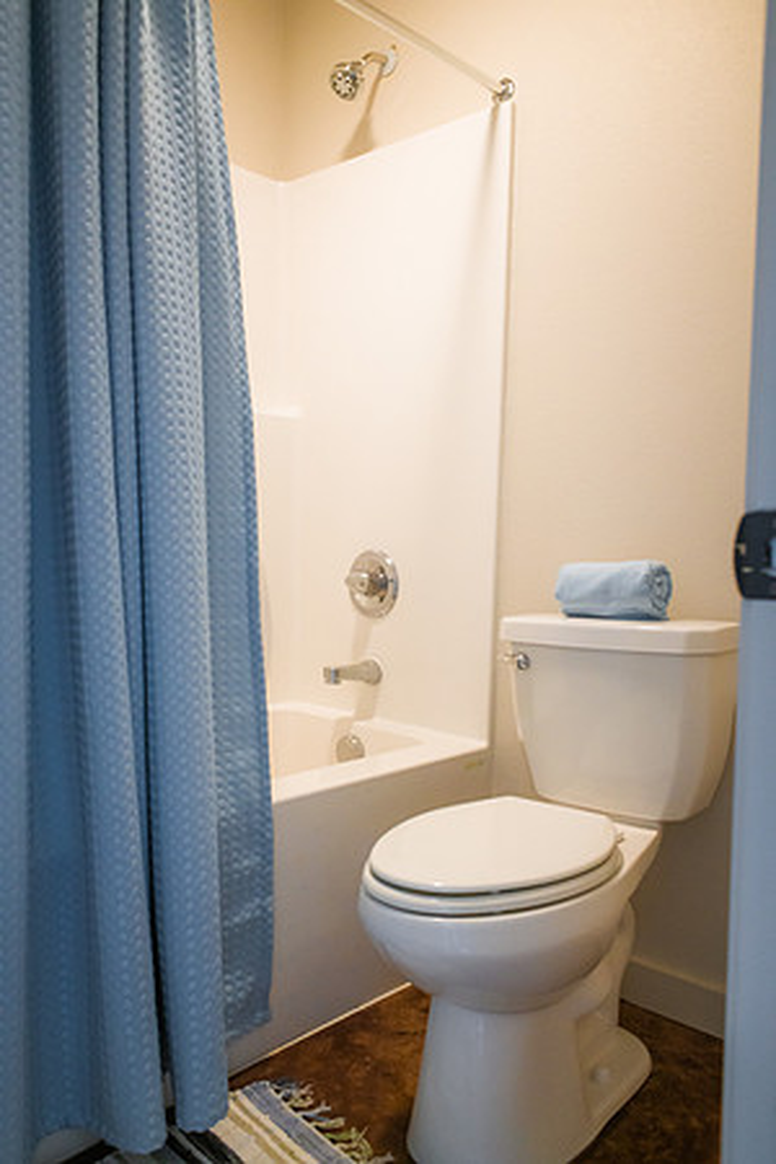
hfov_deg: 46.4
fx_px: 905
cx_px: 388
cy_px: 582
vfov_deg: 65.5
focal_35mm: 28
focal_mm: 28
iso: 2800
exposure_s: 1/50
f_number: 8
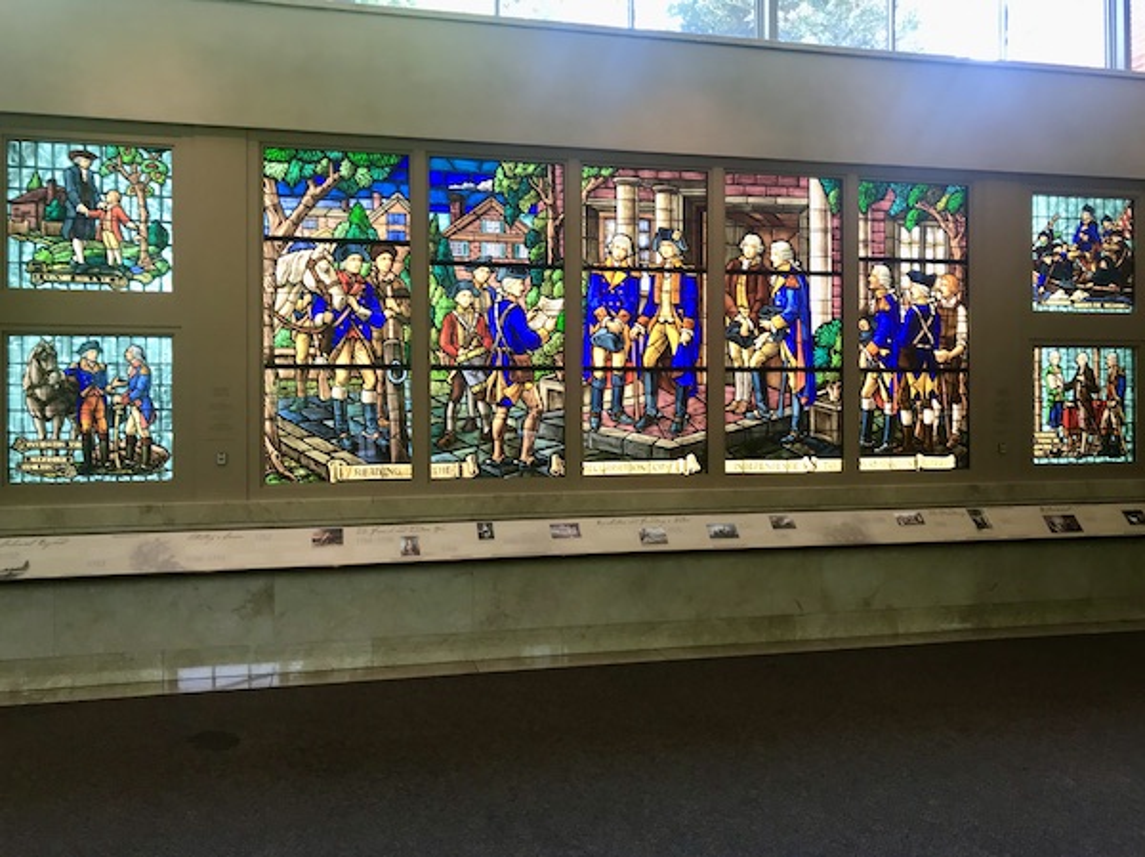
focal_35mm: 28
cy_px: 428
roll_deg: +2.5
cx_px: 572
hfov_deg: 63.5
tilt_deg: -0.8
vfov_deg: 49.7
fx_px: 925
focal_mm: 3.99
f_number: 1.8
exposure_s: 1/60
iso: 32
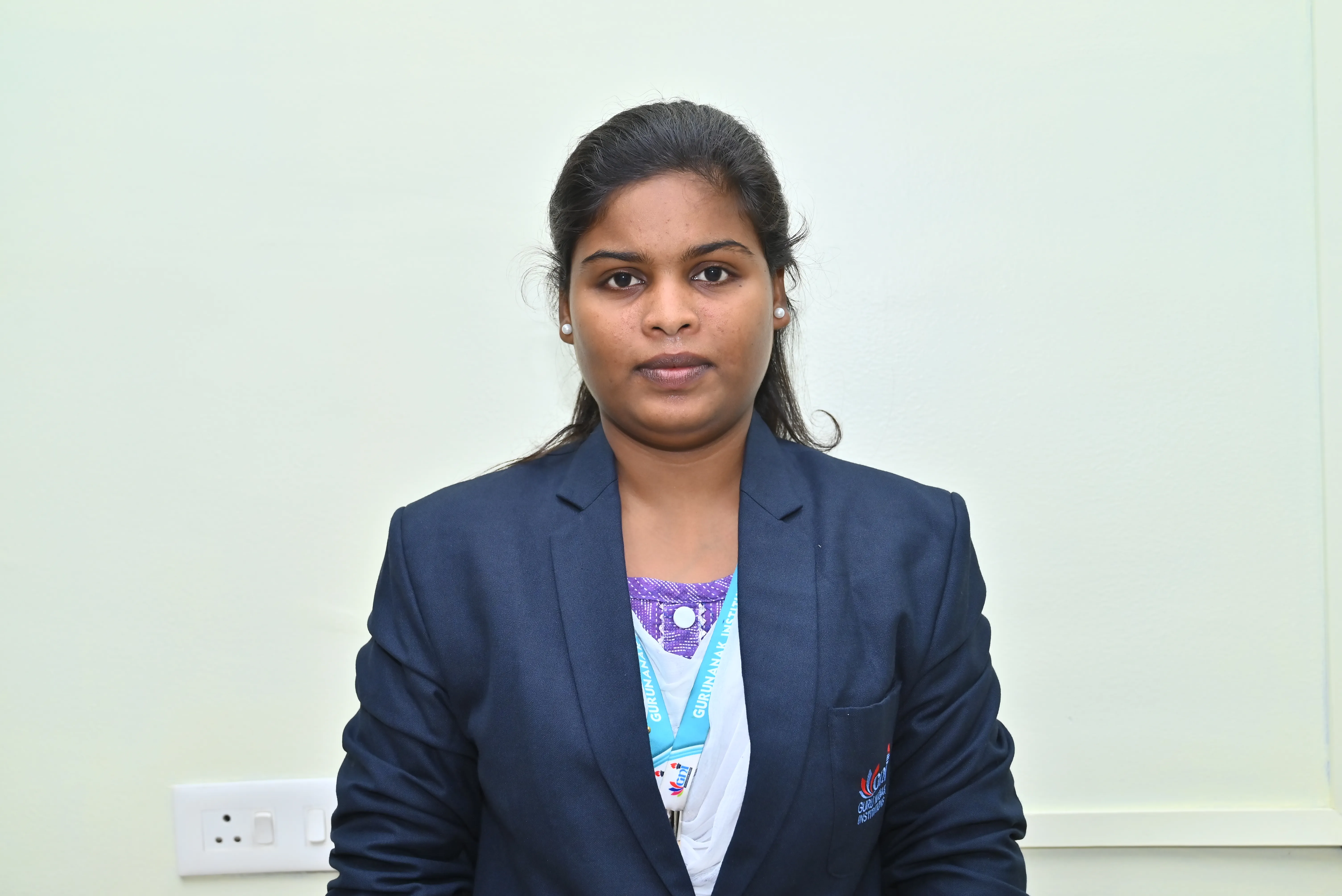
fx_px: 1641
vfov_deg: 30.5
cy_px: 448
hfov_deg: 44.5
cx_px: 671
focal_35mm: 44
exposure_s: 1/100
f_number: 4.5
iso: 320
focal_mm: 44
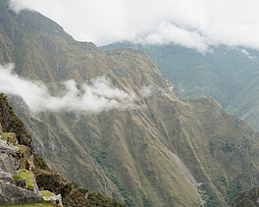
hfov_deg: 28.4
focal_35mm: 66
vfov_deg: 22.8
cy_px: 163
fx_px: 506
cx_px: 186
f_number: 10
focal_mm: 32
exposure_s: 1/200
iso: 1000
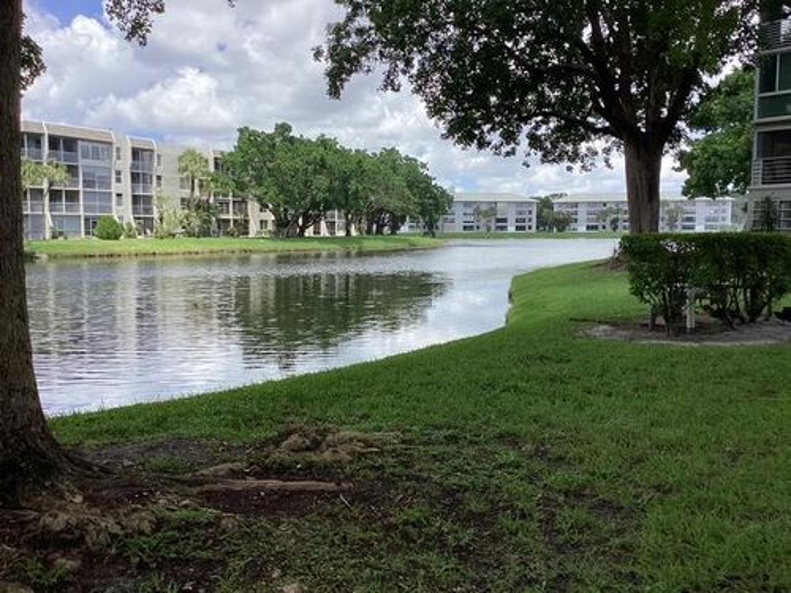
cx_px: 396
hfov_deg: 58.4
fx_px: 708
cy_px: 296
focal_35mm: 31
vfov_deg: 45.4
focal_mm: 3.3
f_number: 2.4
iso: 25
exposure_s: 1/721
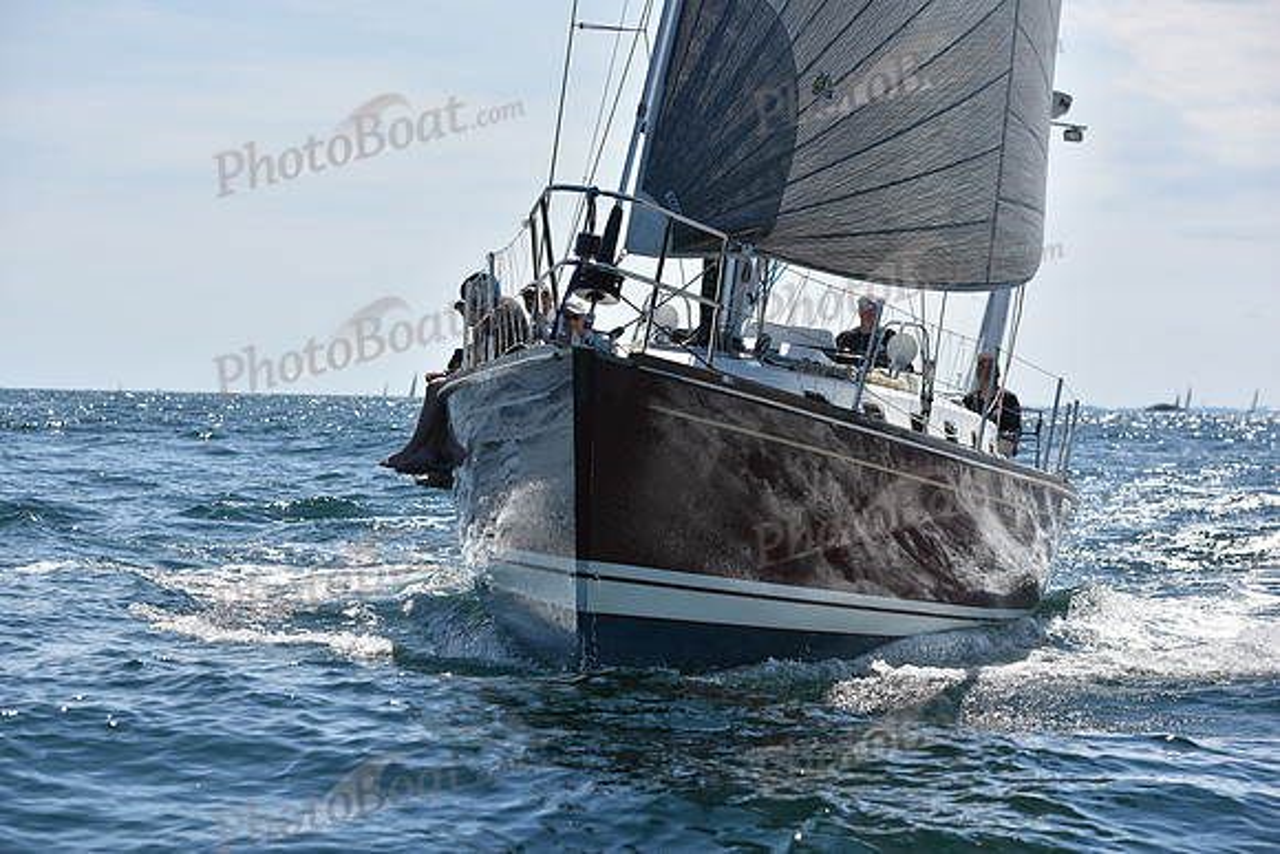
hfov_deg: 20.8
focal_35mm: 98
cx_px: 640
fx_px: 3485
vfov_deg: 14.0
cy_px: 427
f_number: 5.6
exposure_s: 1/2500
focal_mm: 98
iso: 250
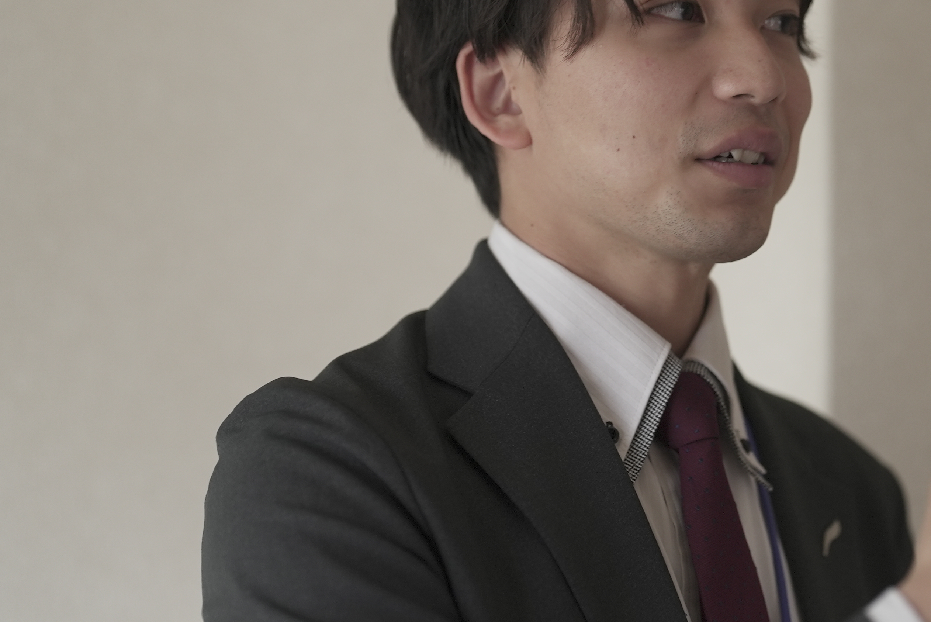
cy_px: 221
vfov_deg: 16.3
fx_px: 2173
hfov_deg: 23.8
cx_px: 765
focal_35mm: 84
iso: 800
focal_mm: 50
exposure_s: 1/200
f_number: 1.6
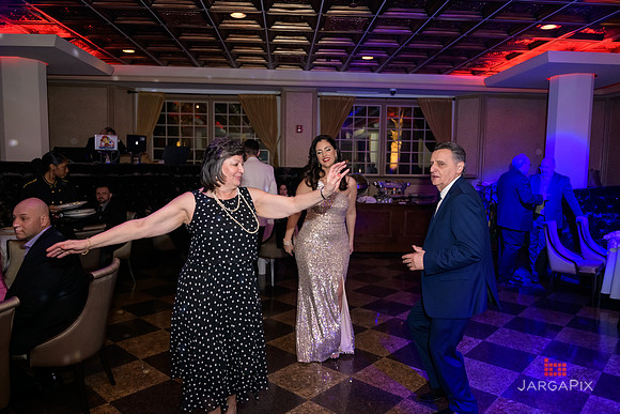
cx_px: 310
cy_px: 207
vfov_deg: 49.6
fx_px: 448
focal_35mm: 26
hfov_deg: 69.4
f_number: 3.2
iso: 1600
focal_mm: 26
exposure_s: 1/125
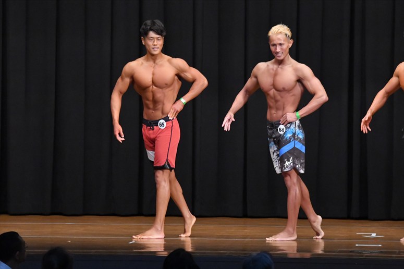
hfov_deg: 10.2
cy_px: 134
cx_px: 202
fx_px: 2266
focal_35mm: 202
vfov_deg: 6.8
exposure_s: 1/400
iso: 8000
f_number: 5.6
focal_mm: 135
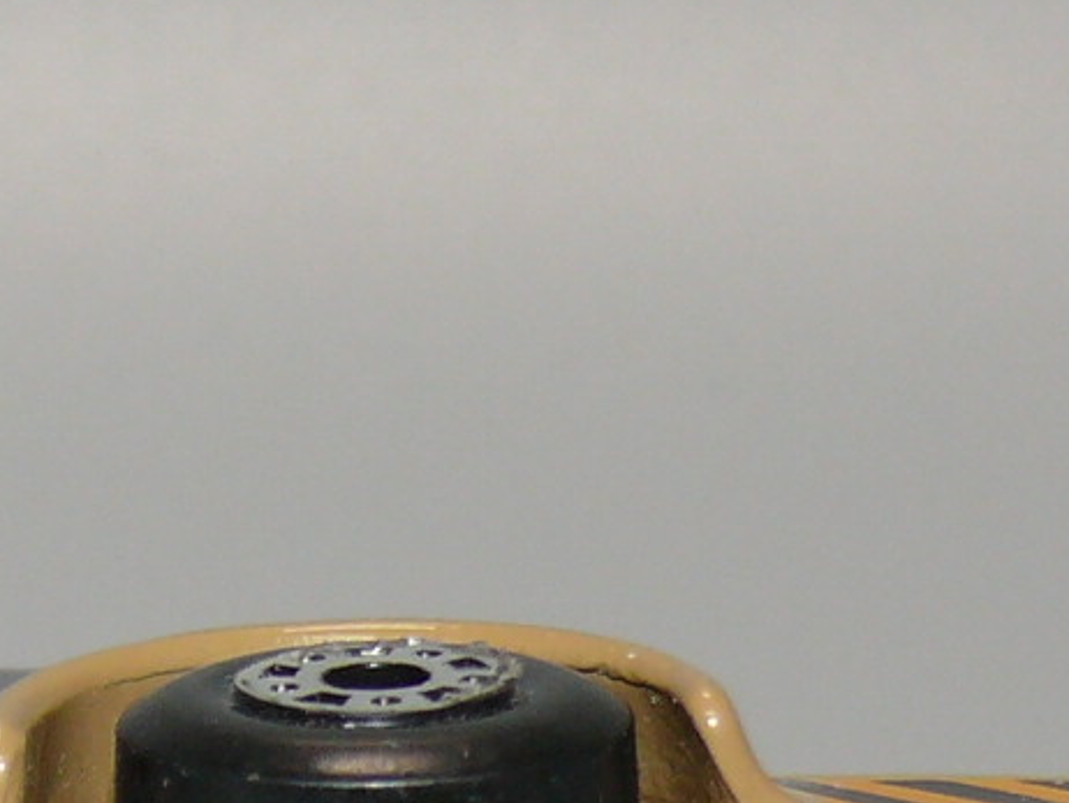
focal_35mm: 308
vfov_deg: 4.8
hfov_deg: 6.4
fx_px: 9516
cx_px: -204
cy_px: 1247
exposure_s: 1/30
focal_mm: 12.5
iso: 100
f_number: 4
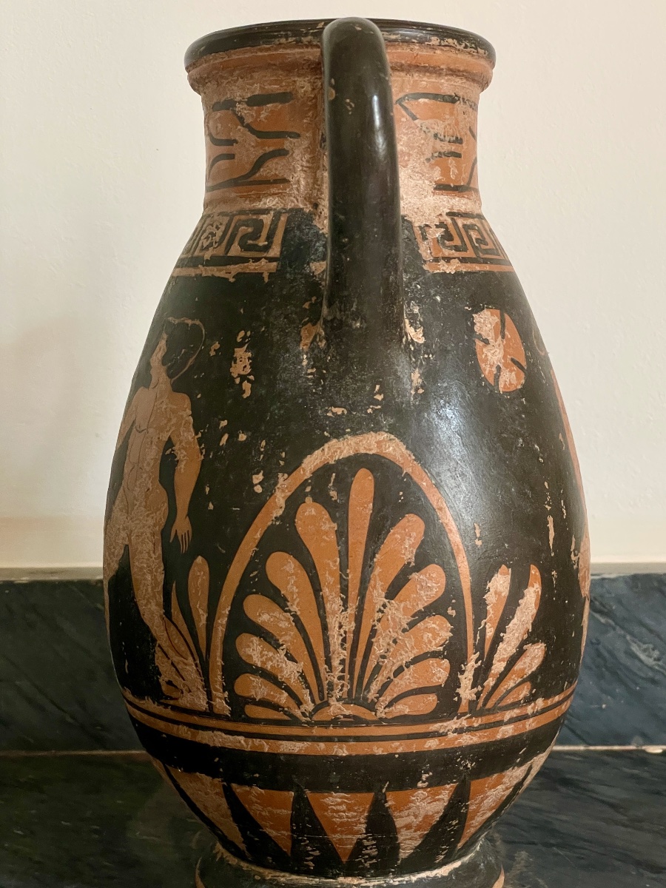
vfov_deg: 36.8
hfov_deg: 28.0
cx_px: 333
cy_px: 444
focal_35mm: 52
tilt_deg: -5.2
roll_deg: +1.8
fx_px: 1334
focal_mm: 6
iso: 200
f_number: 2
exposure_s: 1/82
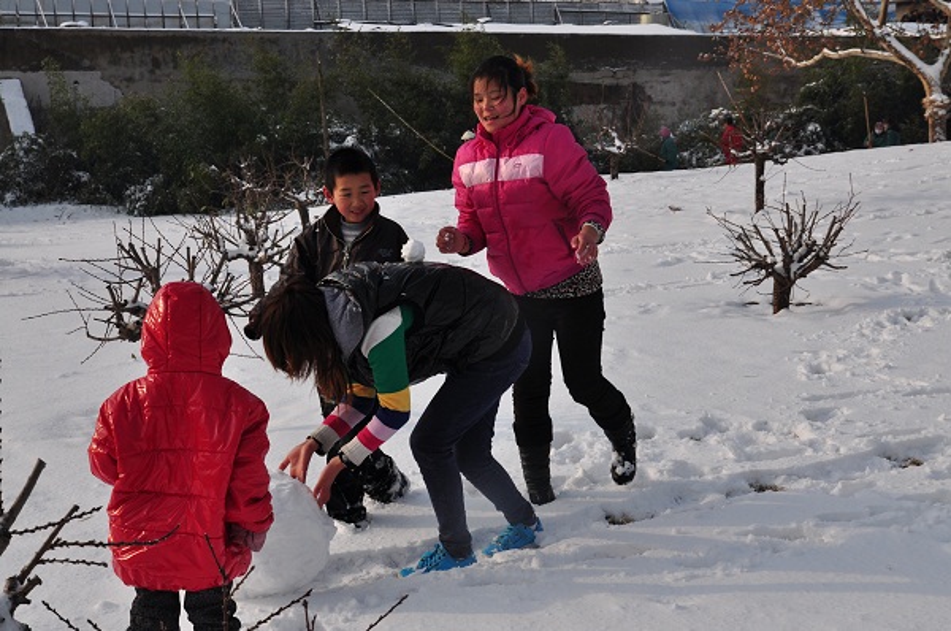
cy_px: 316
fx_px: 1424
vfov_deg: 25.0
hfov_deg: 36.9
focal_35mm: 54
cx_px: 476
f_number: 8
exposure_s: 1/800
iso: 200
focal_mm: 36
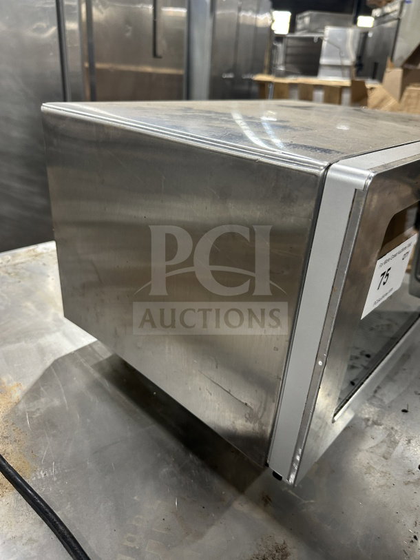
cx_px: 210
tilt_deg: -22.7
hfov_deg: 56.8
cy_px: 280
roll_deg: -4.0
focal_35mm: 24
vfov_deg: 71.6
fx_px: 388
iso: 320
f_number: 1.78
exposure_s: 1/60
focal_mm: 6.86
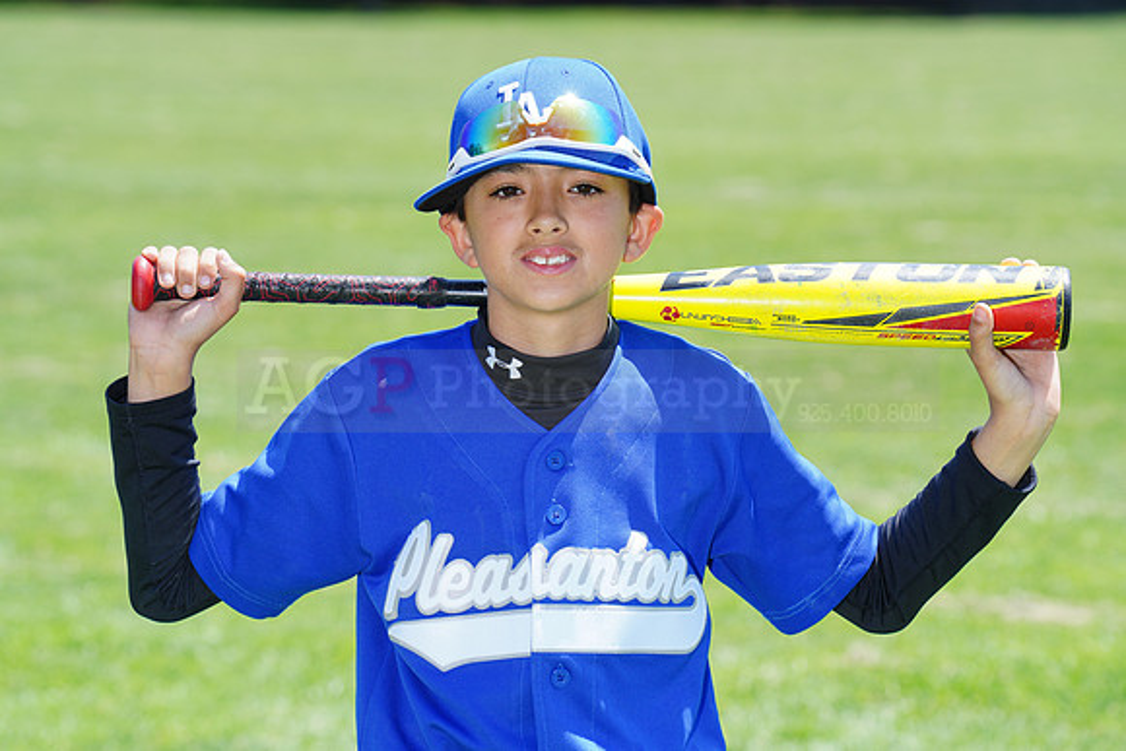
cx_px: 563
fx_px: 6257
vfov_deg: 6.9
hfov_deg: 10.3
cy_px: 376
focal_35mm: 200
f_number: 9
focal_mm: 200
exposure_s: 1/200
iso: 200
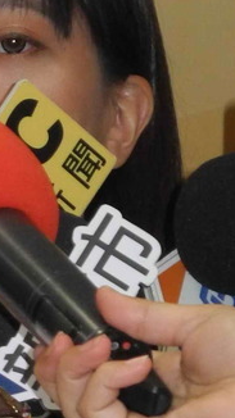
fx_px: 5847
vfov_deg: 4.1
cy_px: 269
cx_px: -445
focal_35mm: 527
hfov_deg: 2.3
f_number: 4.5
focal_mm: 22.5
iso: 320
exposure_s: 1/250
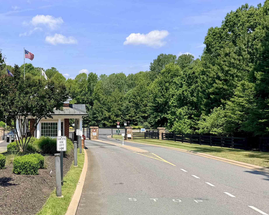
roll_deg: -1.2
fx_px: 310
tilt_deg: +2.6
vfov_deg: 38.1
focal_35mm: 39
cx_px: 72
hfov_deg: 45.5
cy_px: 90
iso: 80
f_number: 1.78
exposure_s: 1/4405
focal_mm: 6.76
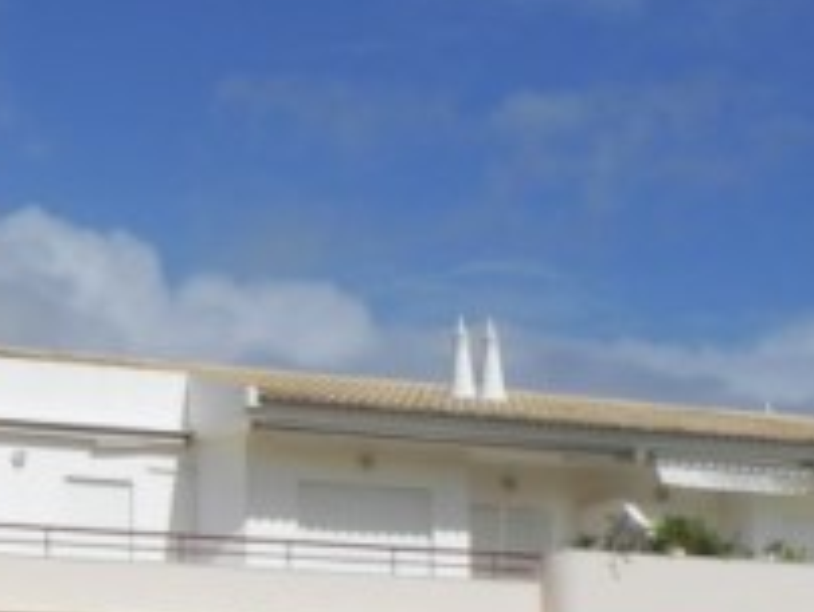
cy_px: 660
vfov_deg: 12.5
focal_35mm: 117
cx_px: 8
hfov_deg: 16.5
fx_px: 2755
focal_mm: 6.6
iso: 160
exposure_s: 1/986
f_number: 8
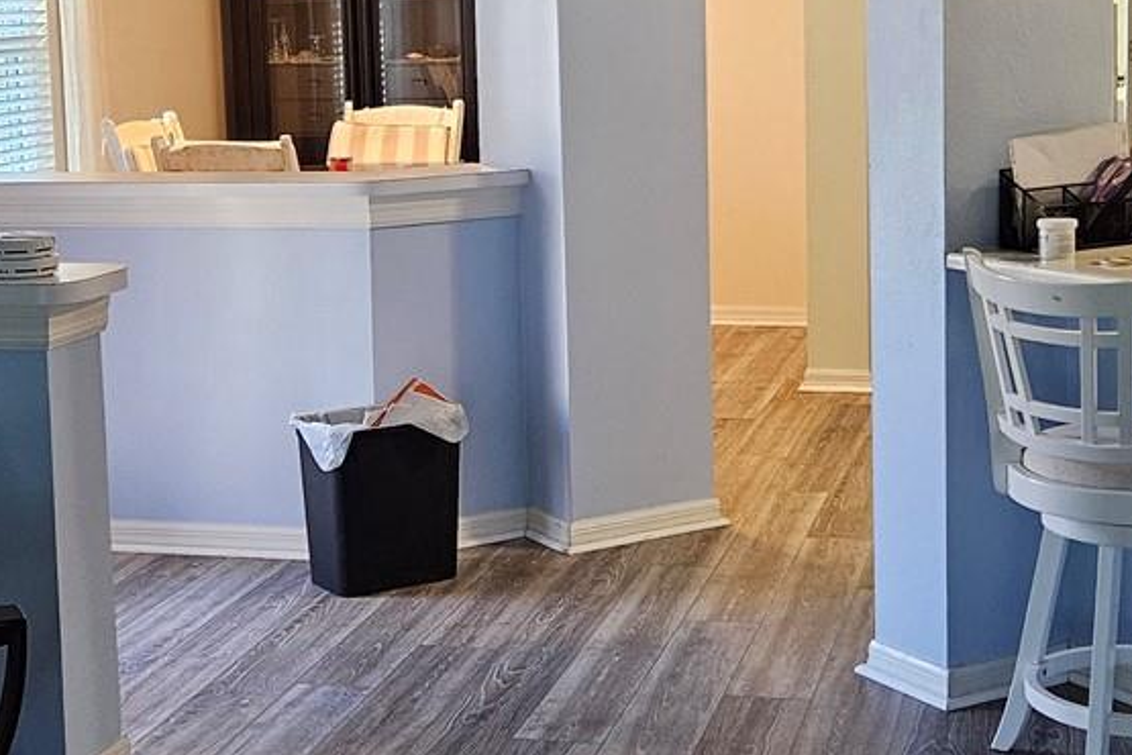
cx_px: 575
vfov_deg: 19.7
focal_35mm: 69
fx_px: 2169
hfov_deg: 29.2
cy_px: 253
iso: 500
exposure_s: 1/120
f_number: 1.8
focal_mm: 5.4
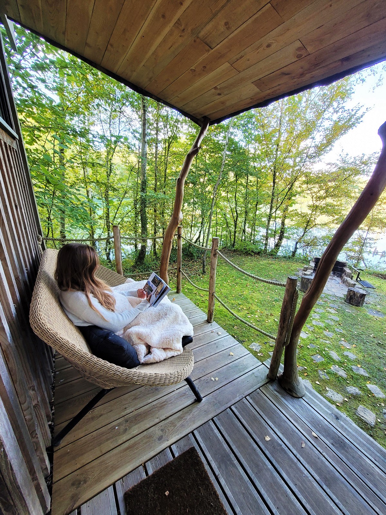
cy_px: 258
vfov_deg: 106.2
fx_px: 193
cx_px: 193
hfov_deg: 89.9
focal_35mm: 13
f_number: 2.2
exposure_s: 1/50
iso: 80
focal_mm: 1.74
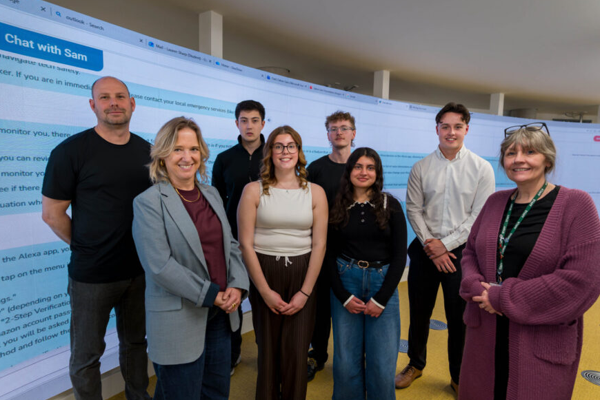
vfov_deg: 61.9
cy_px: 214
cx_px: 313
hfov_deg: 83.9
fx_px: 333
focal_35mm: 20
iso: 400
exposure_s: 1/80
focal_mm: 17
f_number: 2.8
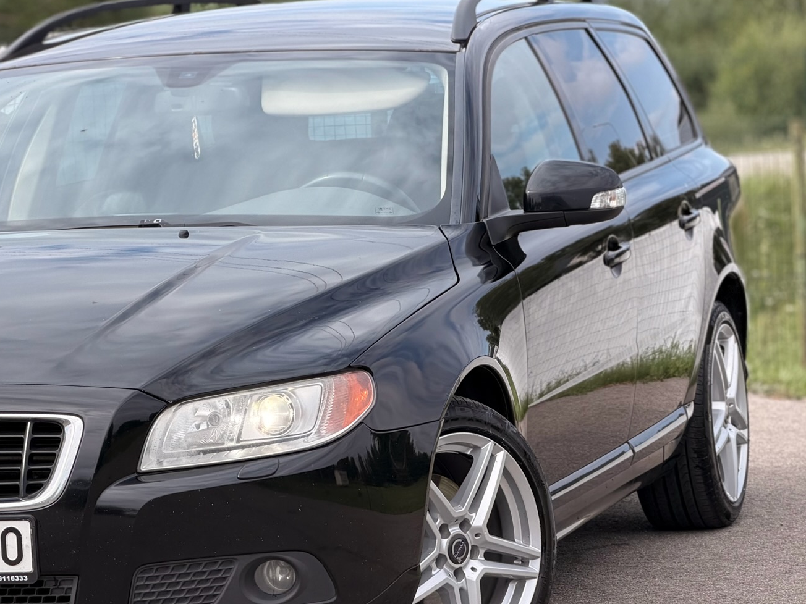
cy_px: 398
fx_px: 3656
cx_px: 189
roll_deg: +0.5
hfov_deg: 12.5
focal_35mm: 157
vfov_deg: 9.4
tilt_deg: -4.6
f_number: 2.8
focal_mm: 16.89
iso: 50
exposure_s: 1/574
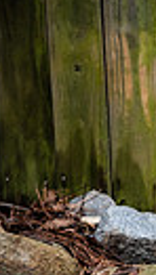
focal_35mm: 925
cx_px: 567
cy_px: 326
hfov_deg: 1.3
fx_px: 6780
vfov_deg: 2.3
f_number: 2.8
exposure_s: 1/250
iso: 200
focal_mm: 200
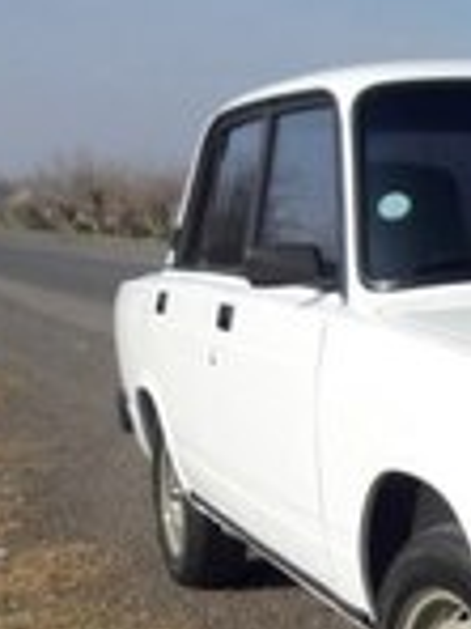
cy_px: 434
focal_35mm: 94
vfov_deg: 20.8
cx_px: 730
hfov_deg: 14.5
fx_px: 1705
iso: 40
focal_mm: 3.7
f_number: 1.9
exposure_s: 1/2037
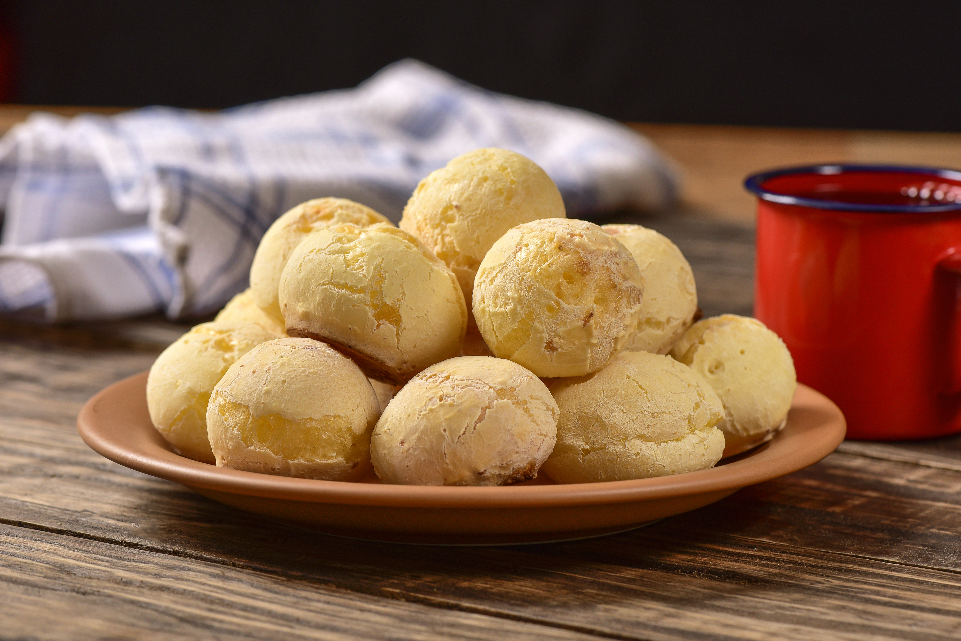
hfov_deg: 19.4
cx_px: 480
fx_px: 2804
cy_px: 320
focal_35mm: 105
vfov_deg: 13.1
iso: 100
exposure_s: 1/90
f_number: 9.5
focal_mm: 105
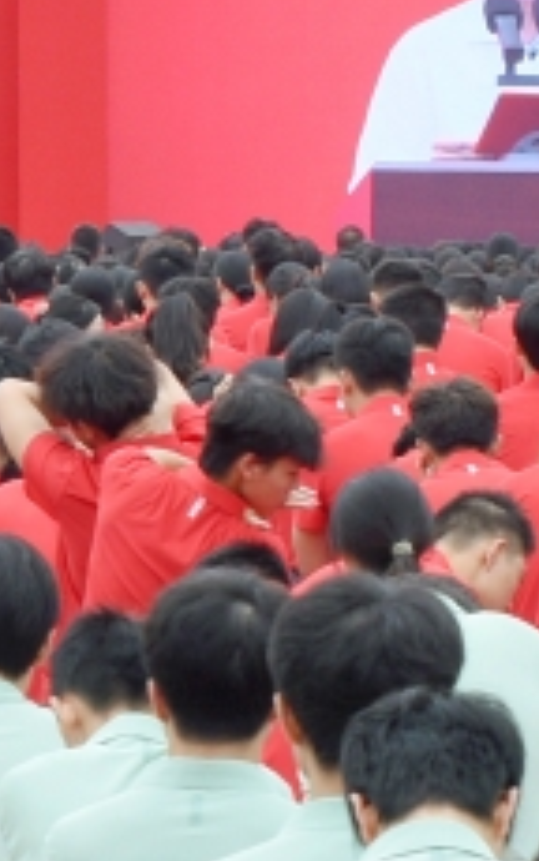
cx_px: -1115
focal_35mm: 399
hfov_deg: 3.2
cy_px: 745
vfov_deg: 5.3
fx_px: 9366
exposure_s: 1/80
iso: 250
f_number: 8
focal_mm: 50
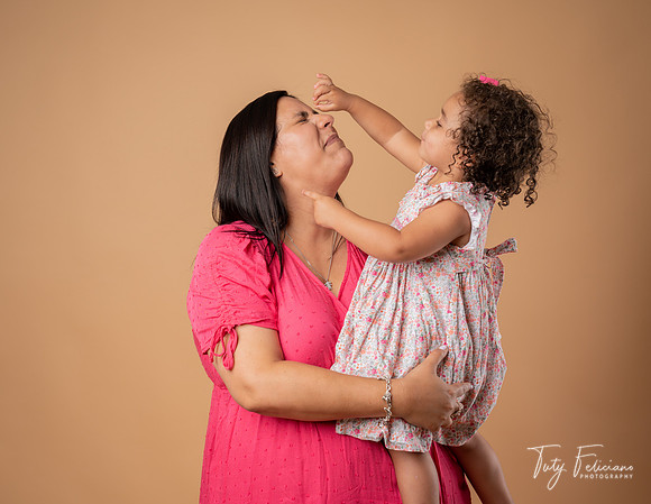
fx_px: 1025
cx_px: 270
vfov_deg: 27.6
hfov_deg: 35.2
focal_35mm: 54
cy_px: 249
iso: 160
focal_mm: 46
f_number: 5
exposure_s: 1/250
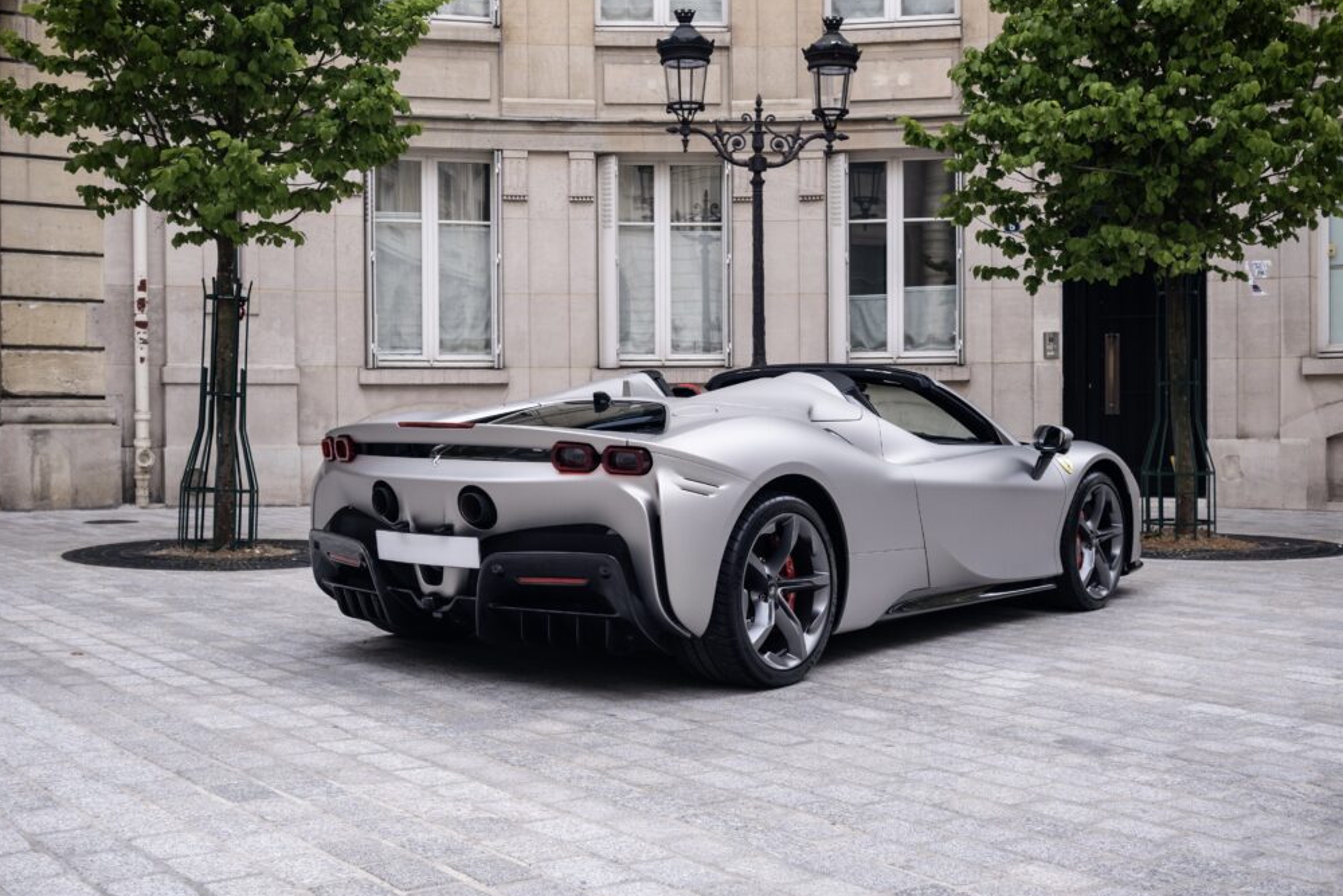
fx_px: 1567
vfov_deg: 31.9
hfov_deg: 46.4
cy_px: 451
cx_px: 658
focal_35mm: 42
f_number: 4
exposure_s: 1/160
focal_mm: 27
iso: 160
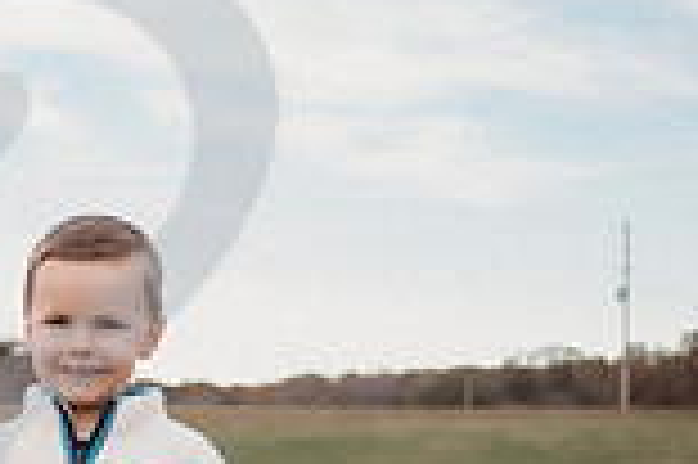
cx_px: -411
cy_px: 476
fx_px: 1995
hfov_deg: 17.4
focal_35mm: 103
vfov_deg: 13.1
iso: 250
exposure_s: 1/250
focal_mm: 27
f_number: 2.8
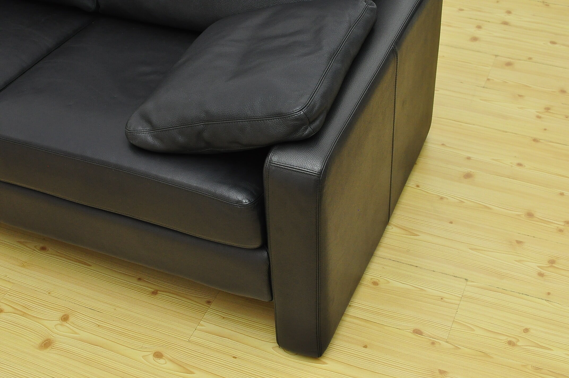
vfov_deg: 25.7
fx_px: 829
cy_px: 189
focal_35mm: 52
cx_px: 284
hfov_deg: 37.9
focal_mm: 35
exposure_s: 1/200
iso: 1000
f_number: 6.3
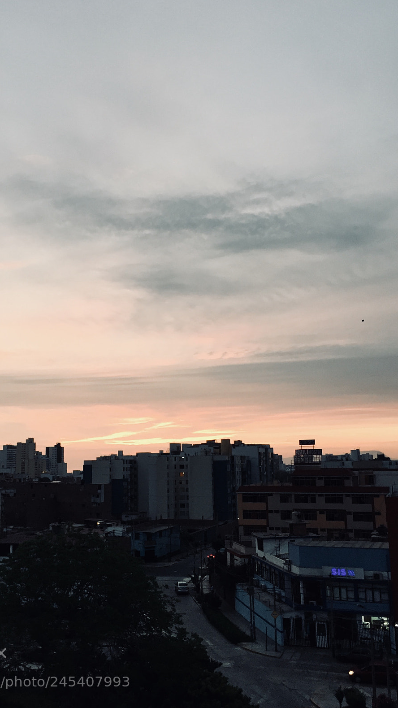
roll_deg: -1.5
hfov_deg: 36.6
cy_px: 358
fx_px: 600
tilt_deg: +9.3
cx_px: 164
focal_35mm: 32
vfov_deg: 61.0
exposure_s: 1/30
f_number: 2.2
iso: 32
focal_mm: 4.15
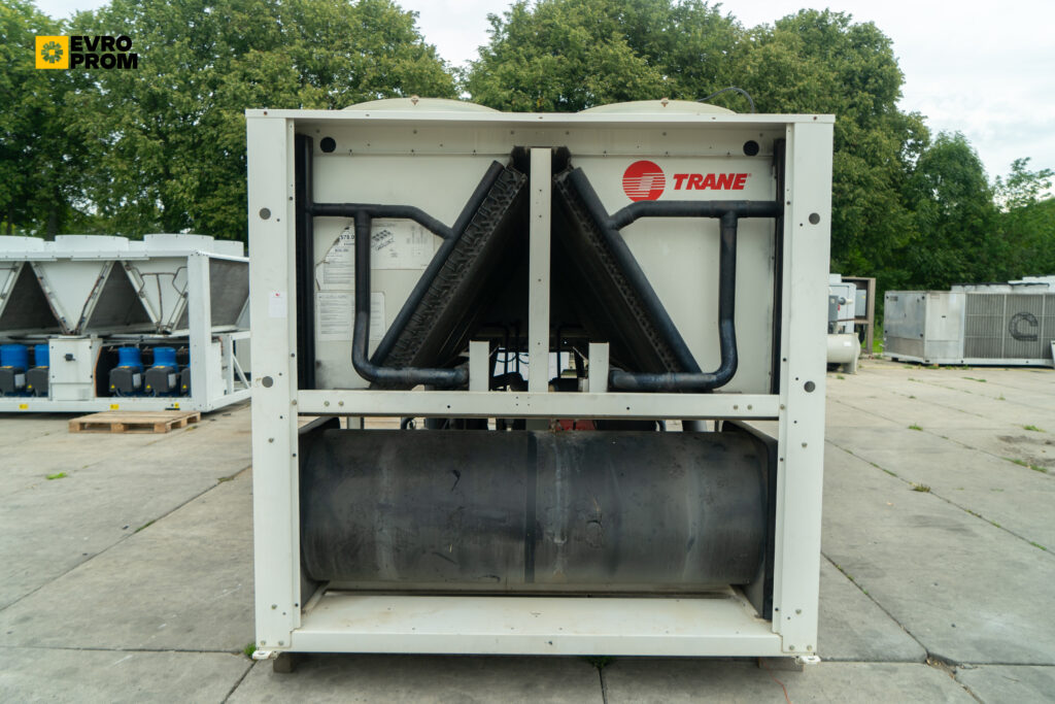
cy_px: 352
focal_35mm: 24
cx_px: 528
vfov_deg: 53.1
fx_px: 703
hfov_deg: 73.7
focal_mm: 24
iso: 200
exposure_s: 1/160
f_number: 4.5
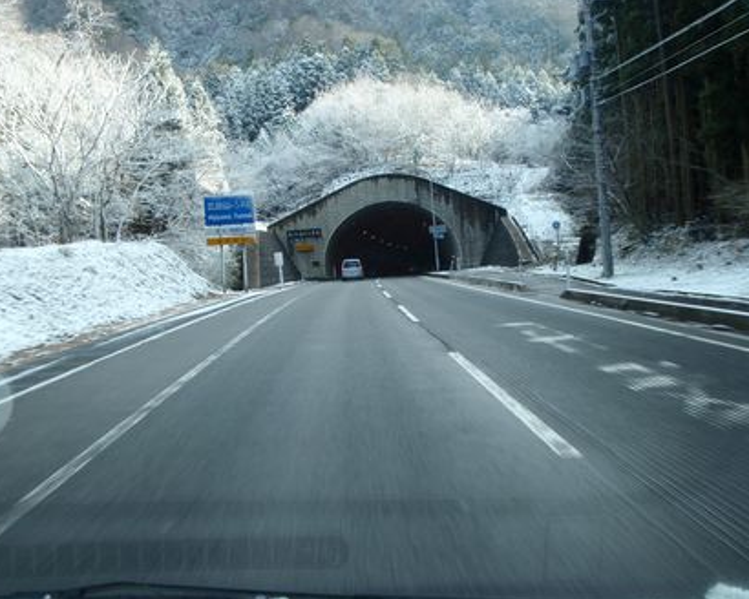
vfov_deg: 45.8
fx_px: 709
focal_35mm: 32
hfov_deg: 55.6
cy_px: 292
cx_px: 354
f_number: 4
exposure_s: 1/80
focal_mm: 5
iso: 64
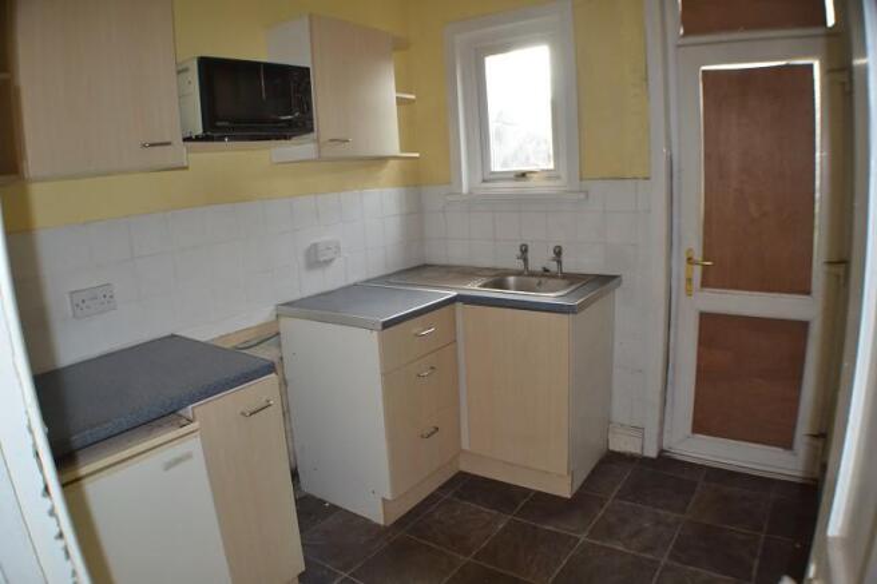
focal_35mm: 30
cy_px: 292
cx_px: 438
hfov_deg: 61.9
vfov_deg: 43.6
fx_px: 731
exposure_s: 1/60
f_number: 3.8
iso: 800
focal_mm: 20
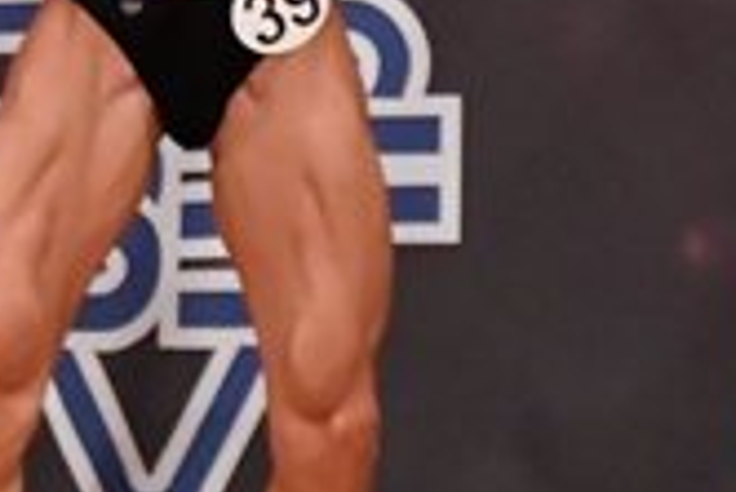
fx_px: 24288
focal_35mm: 1187
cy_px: 13
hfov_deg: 1.7
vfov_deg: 1.2
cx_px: 228
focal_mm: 170
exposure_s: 1/400
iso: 10000
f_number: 5.6
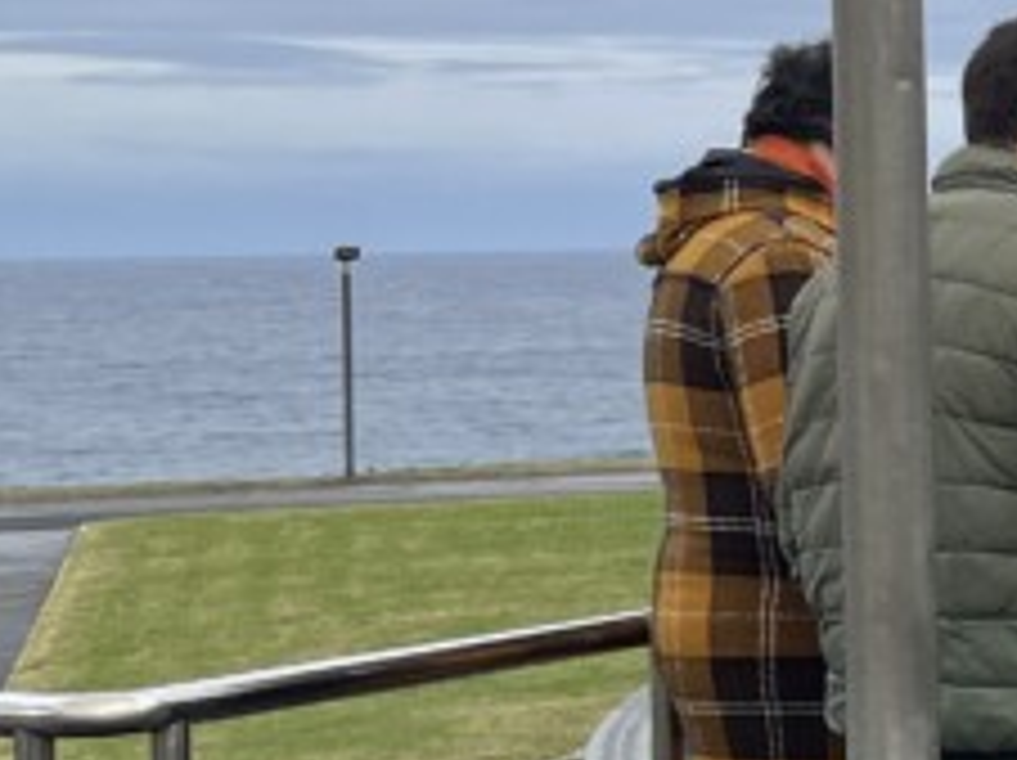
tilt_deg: -0.4
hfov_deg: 13.3
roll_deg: +0.8
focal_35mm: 118
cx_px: 2295
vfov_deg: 12.5
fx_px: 3463
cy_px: 243
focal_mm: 5.1
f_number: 1.6
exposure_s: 1/1802
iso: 50
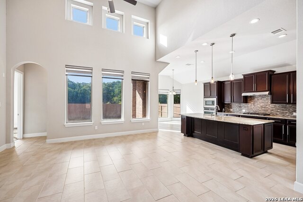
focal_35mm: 16
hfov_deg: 96.7
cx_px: 152
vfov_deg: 73.8
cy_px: 101
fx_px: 135
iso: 125
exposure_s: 1/30
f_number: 8
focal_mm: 16
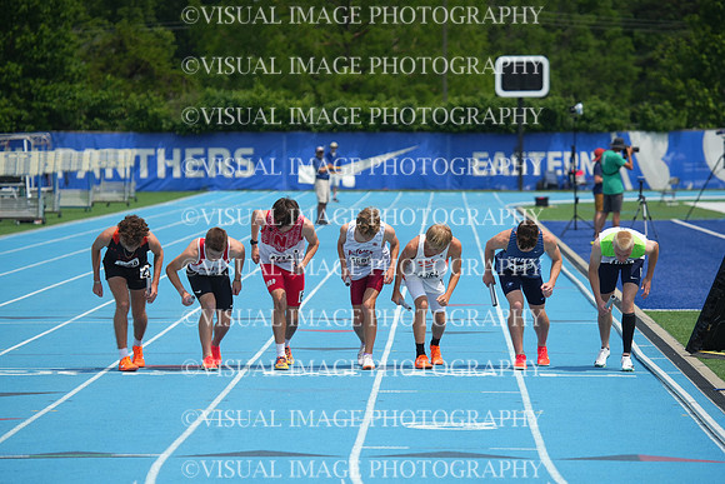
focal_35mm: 220
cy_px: 242
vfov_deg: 6.2
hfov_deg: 9.4
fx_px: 4431
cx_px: 362
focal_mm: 220
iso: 500
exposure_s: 1/4000
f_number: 5
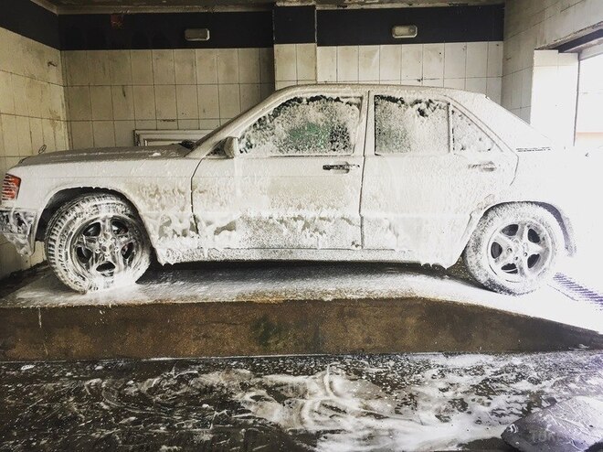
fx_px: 505
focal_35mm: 29
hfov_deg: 61.7
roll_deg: +1.4
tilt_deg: -9.6
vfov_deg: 48.2
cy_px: 226
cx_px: 302
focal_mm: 4.15
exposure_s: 1/33
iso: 32
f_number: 2.2
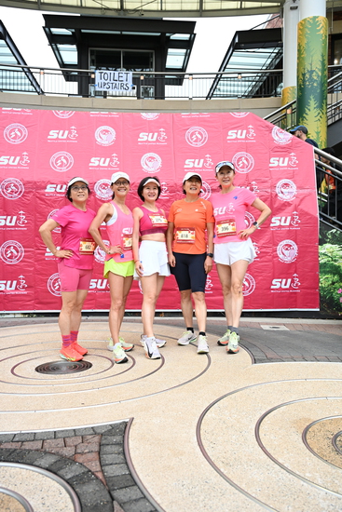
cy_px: 256
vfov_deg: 61.9
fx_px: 427
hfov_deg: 43.6
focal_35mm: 30
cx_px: 171
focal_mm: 30
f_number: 4
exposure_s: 1/400
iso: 2000
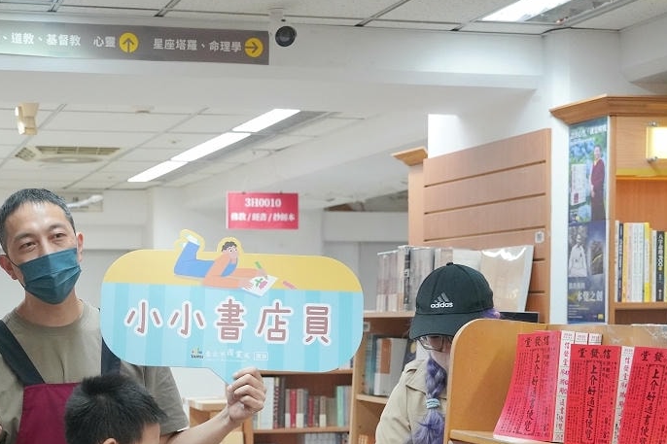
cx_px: 158
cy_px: 360
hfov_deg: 28.4
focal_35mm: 70
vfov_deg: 19.2
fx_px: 1297
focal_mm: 40
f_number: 4
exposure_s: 1/160
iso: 5000
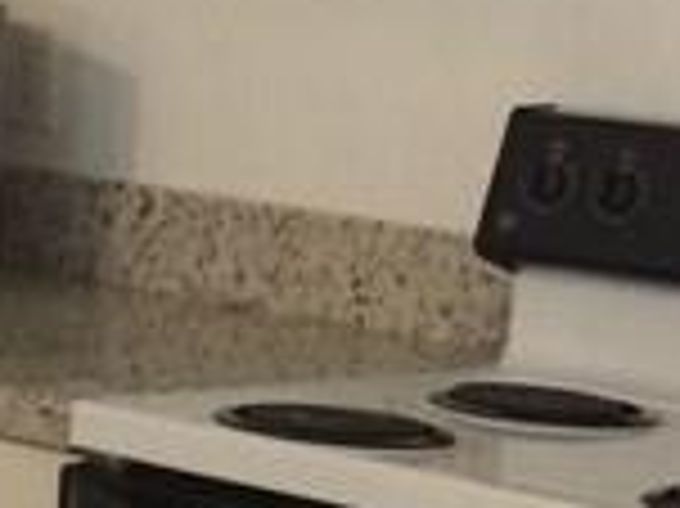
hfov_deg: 9.4
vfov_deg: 7.3
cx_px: -446
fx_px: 3985
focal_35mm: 203
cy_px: -31
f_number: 2.2
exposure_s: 1/30
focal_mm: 4.12
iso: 250
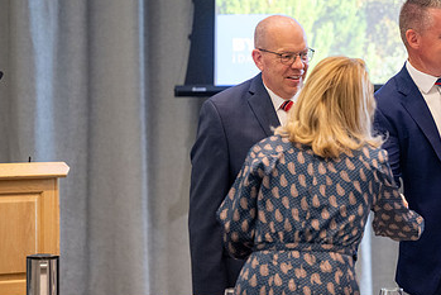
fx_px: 2819
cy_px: 116
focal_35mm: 230
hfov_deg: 8.9
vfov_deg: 6.0
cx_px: 353
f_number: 2.8
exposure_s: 1/160
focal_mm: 135
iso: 2500
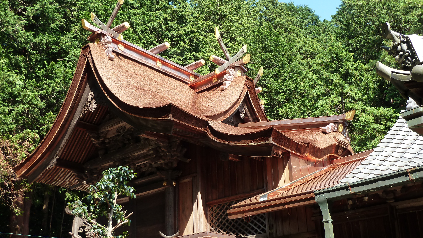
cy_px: 123
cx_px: 211
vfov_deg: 26.0
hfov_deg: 44.6
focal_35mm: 46
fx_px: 516
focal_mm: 6.9
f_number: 4
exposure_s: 1/160
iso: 125
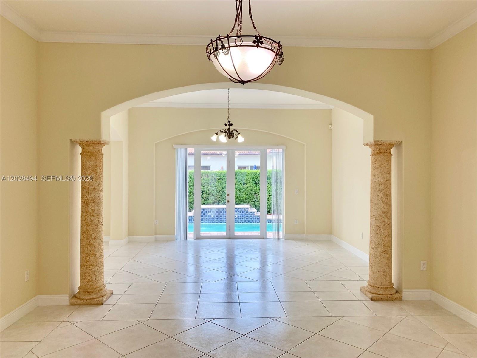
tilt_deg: +0.7
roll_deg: -0.6
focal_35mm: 26
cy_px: 179
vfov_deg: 53.1
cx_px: 238
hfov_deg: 67.3
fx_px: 358
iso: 80
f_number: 1.8
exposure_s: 1/120
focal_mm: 4.25
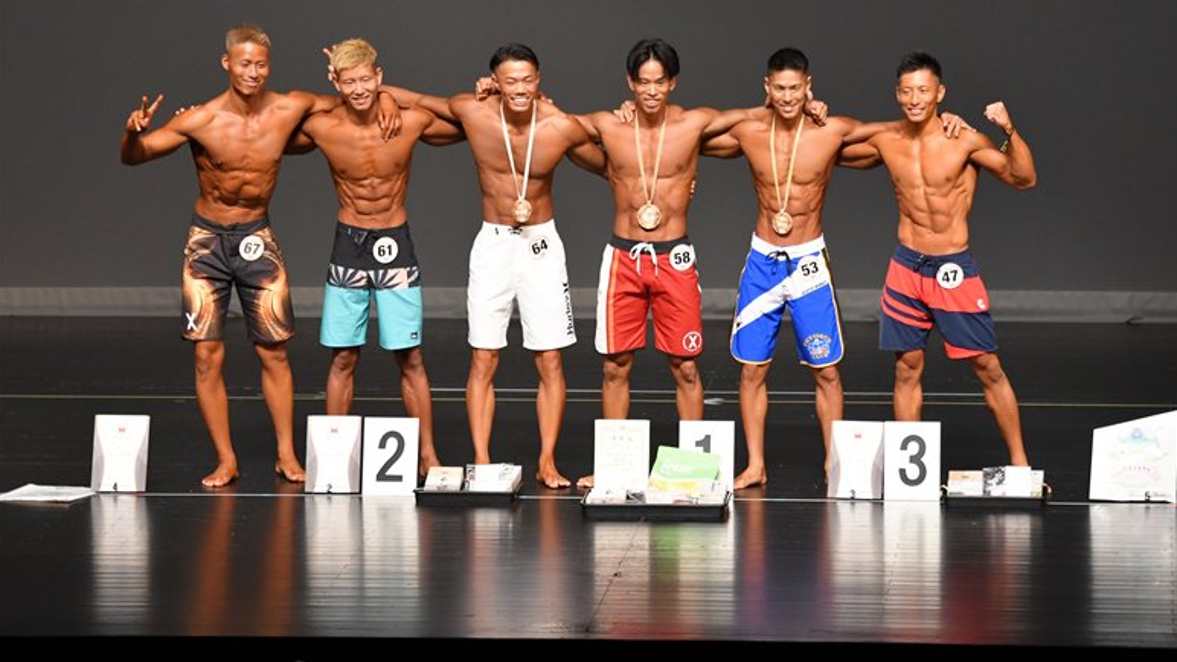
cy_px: 272
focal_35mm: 228
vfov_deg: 5.3
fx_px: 7115
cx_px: 588
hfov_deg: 9.5
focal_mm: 145
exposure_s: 1/400
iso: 2500
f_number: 5.6
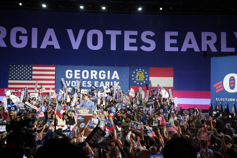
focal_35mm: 52
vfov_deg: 26.2
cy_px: 79
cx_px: 118
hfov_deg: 38.3
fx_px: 341
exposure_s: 1/60
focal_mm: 34.5
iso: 640
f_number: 2.8
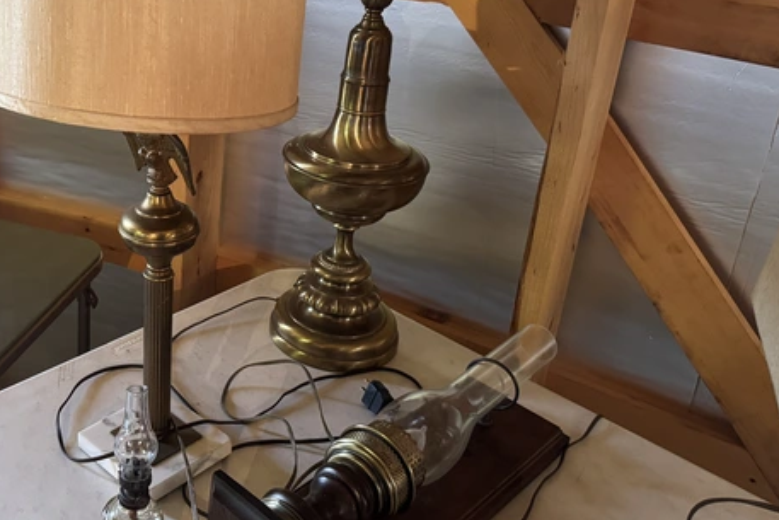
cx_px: 194
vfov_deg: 32.4
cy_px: 170
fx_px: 887
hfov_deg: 45.7
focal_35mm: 41
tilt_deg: -23.2
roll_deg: -3.2
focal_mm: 6.76
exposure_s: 1/40
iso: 640
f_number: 1.78
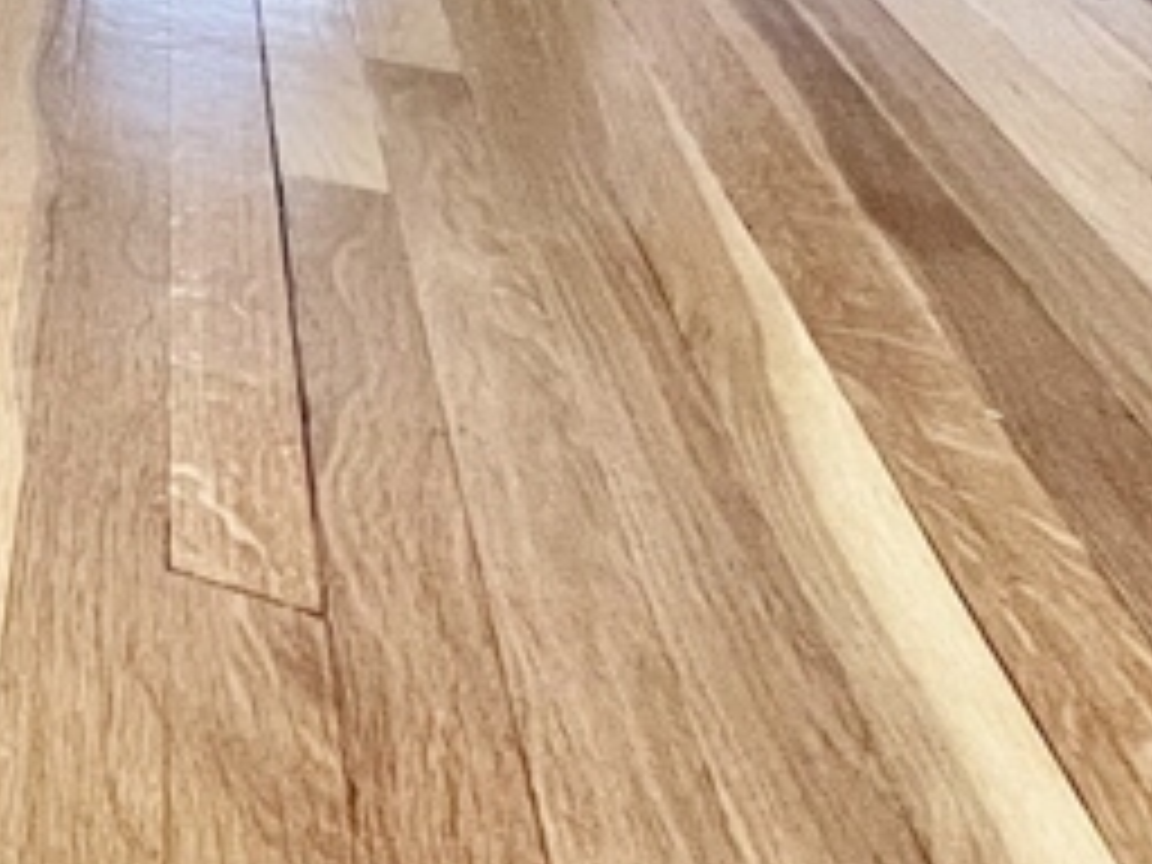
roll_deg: -0.4
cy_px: -590
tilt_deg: -5.5
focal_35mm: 52
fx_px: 1731
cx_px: -860
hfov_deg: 22.9
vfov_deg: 21.2
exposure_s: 1/60
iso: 160
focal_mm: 1.57
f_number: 1.8
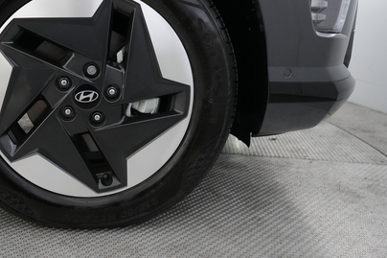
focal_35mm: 38
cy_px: 93
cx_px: 92
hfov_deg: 48.5
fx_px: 408
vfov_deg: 34.8
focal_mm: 24
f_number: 2.8
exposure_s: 1/160
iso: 4000
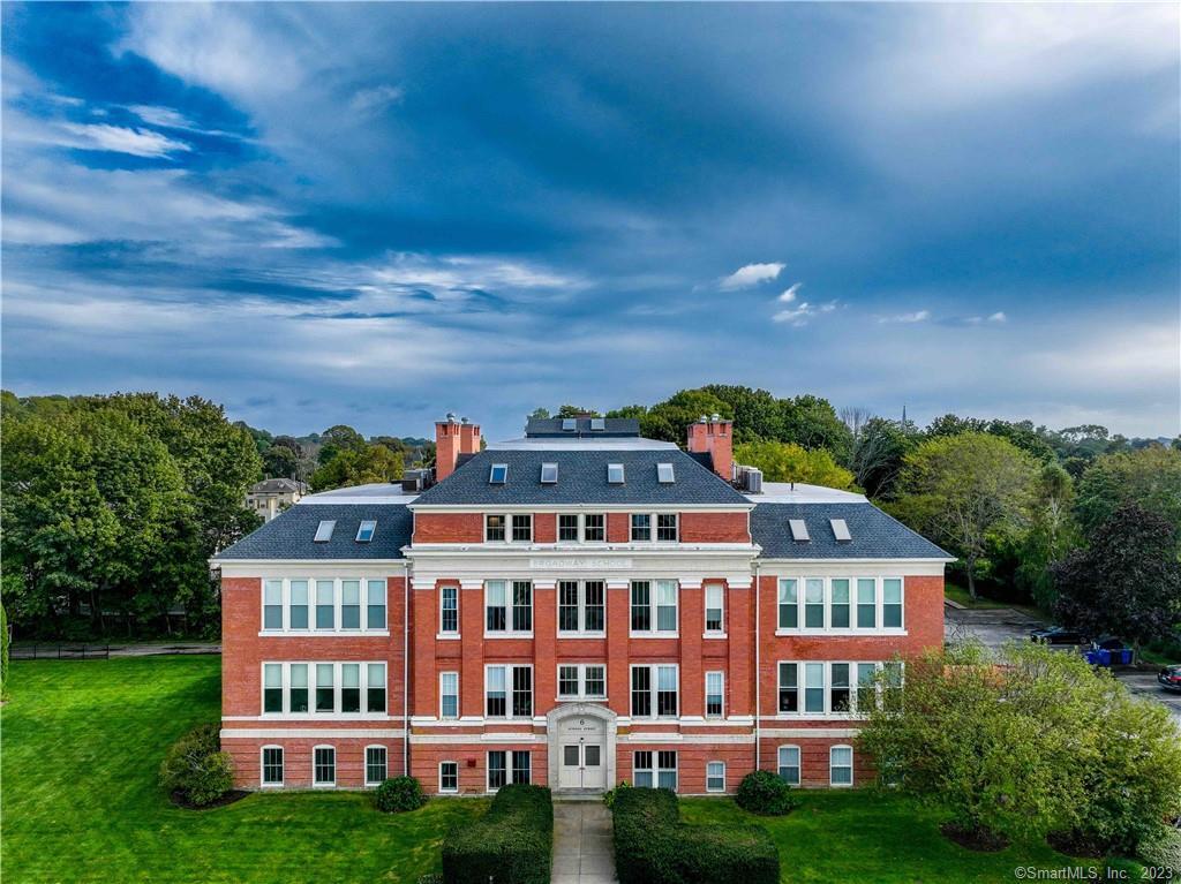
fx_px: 818
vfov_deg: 56.8
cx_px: 590
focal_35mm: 24
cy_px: 442
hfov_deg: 71.6
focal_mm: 12.29
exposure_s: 1/5000
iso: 230
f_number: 2.8
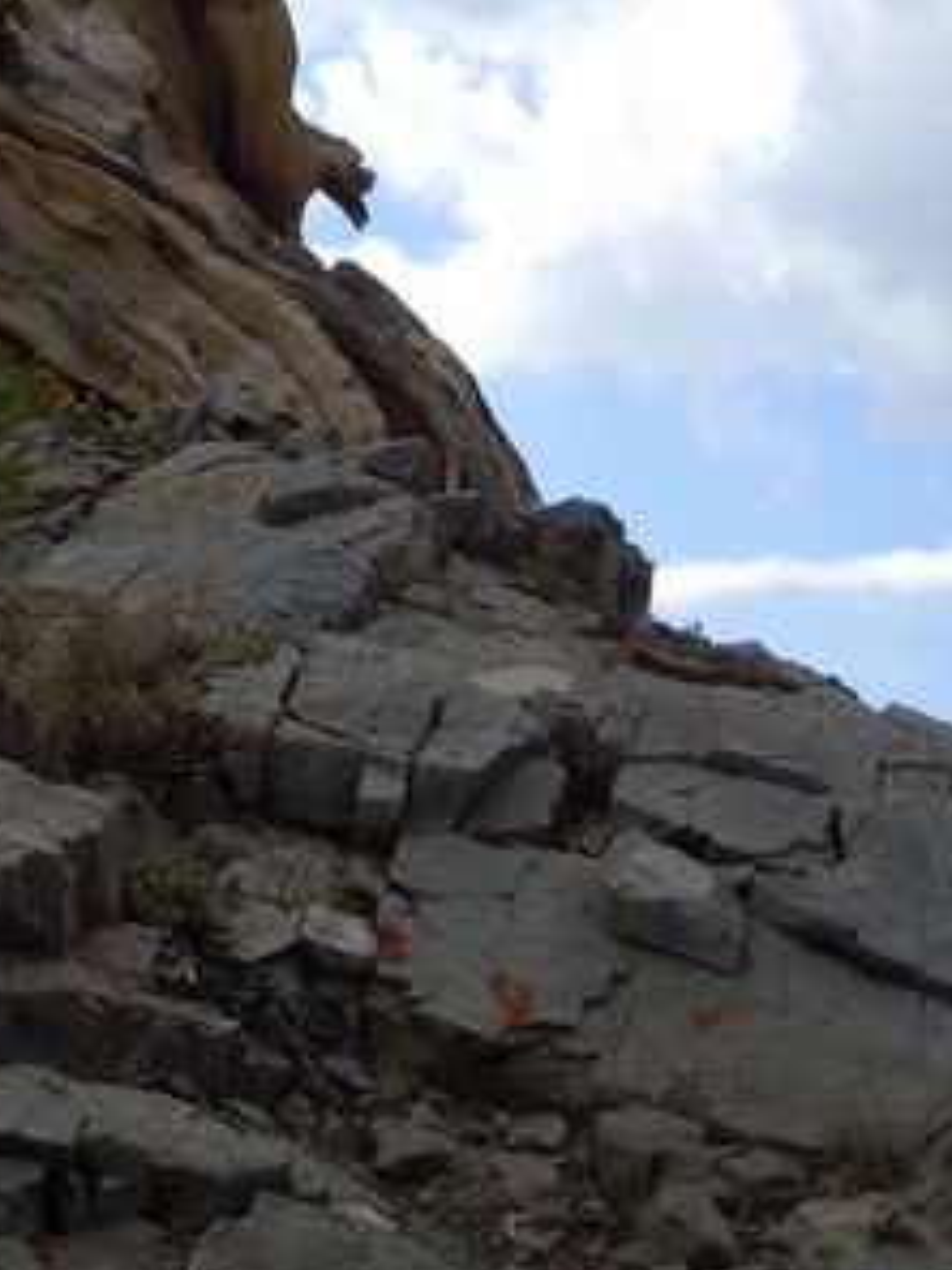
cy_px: -416
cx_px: -292
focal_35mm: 92
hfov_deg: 15.3
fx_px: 3374
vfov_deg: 19.5
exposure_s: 1/1000
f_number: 3.6
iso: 100
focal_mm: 6.2
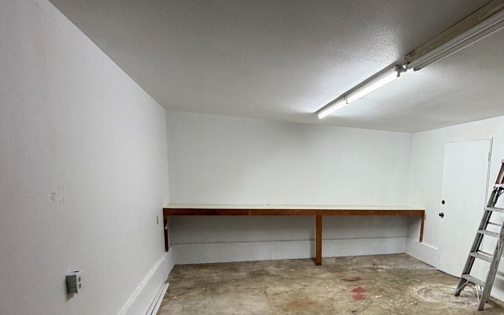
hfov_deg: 66.2
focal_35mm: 26
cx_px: 376
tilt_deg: -8.9
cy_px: 232
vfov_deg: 46.1
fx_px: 357
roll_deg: -1.9
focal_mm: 2.22
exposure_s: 1/120
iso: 320
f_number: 2.2
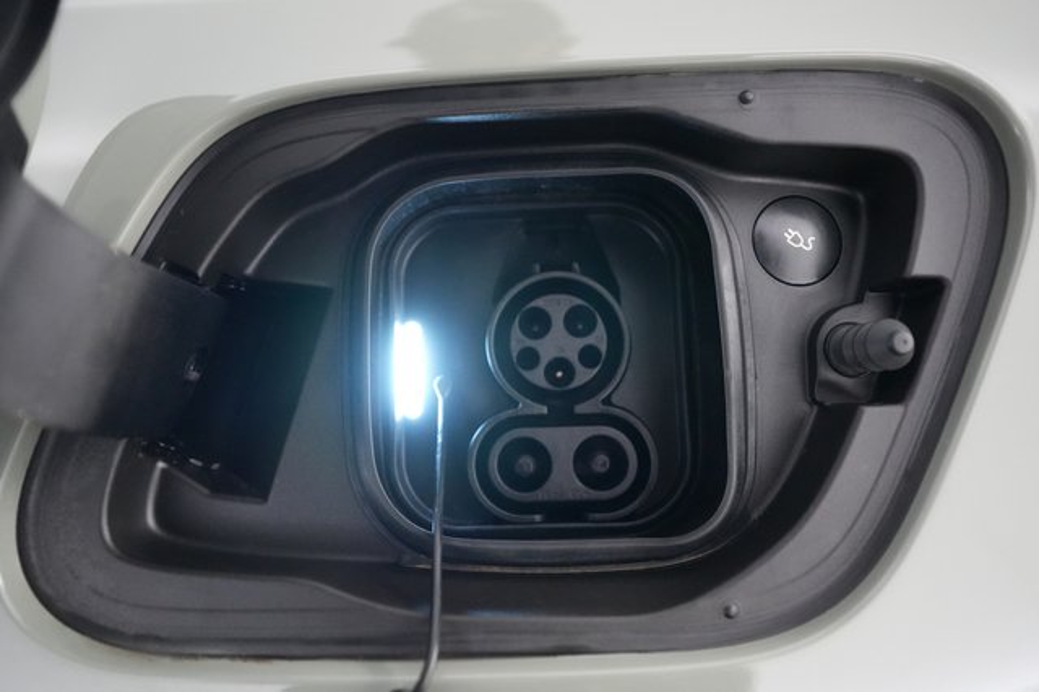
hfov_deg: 71.5
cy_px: 346
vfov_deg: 51.2
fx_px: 721
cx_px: 520
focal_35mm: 25
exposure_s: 1/160
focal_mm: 25
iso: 10000
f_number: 2.8
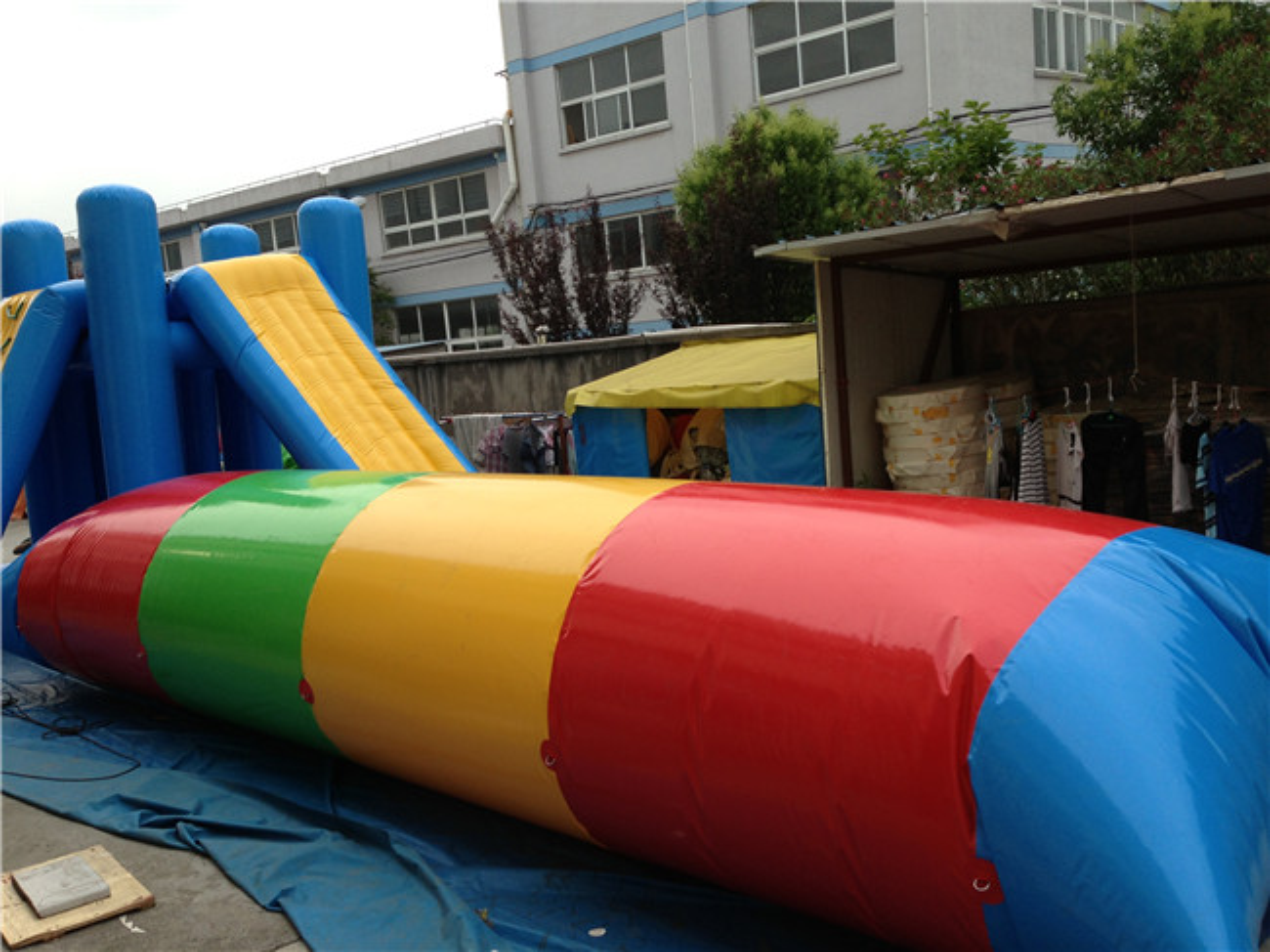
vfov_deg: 42.9
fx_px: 1210
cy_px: 476
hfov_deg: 55.4
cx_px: 635
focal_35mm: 33
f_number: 2.4
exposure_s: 1/390
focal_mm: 4.13
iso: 50
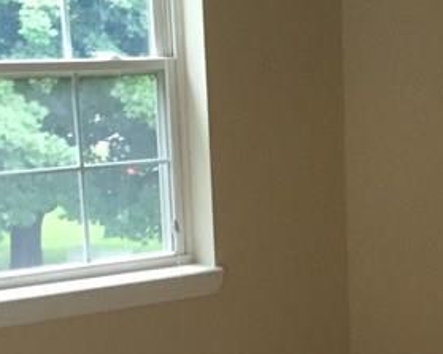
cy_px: 302
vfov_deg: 14.7
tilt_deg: -10.7
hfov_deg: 17.5
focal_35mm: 104
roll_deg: -0.8
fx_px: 1363
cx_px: 553
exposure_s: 1/30
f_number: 2.2
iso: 125
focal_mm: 4.15
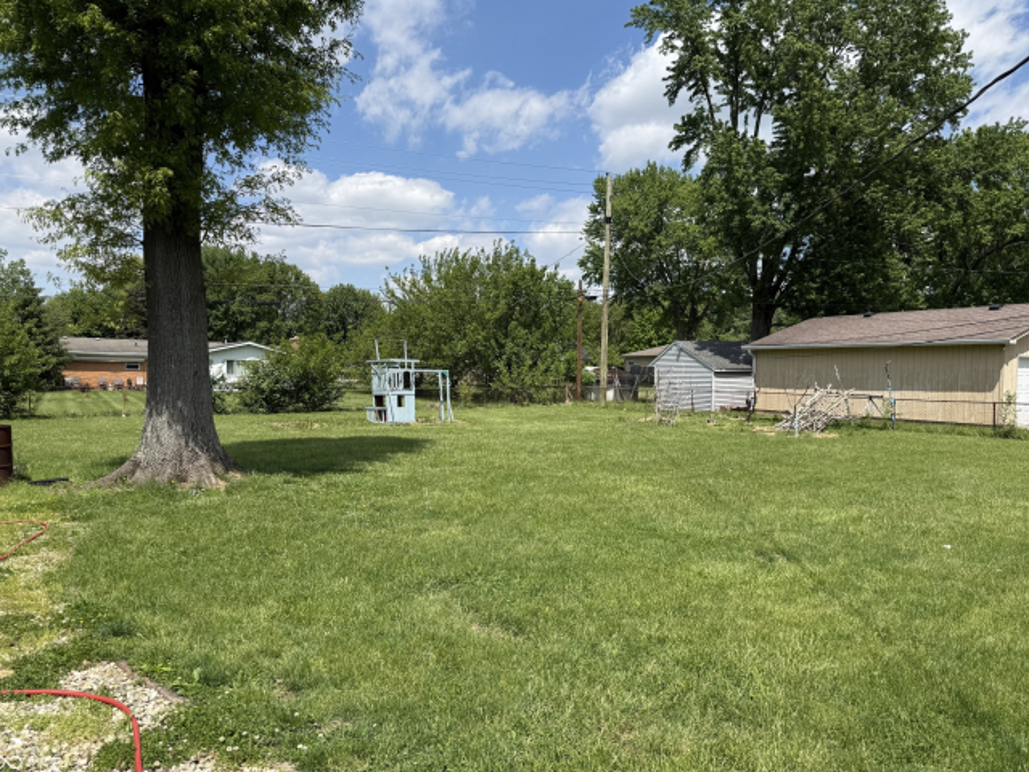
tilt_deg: -0.4
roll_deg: -1.2
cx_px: 512
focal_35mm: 25
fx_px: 743
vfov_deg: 54.9
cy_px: 384
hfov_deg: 69.4
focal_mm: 6.76
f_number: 1.78
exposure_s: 1/4673
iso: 80
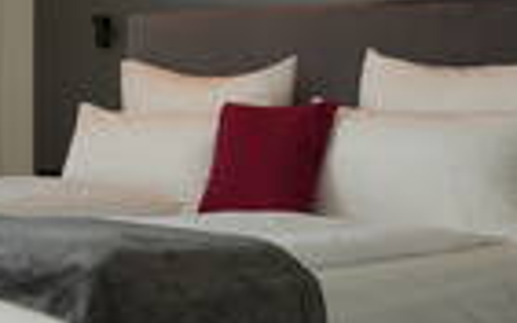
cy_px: 112
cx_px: 55
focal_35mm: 93
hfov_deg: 21.8
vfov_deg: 14.0
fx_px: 1310
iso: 100
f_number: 4.5
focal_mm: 28
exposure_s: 1/80
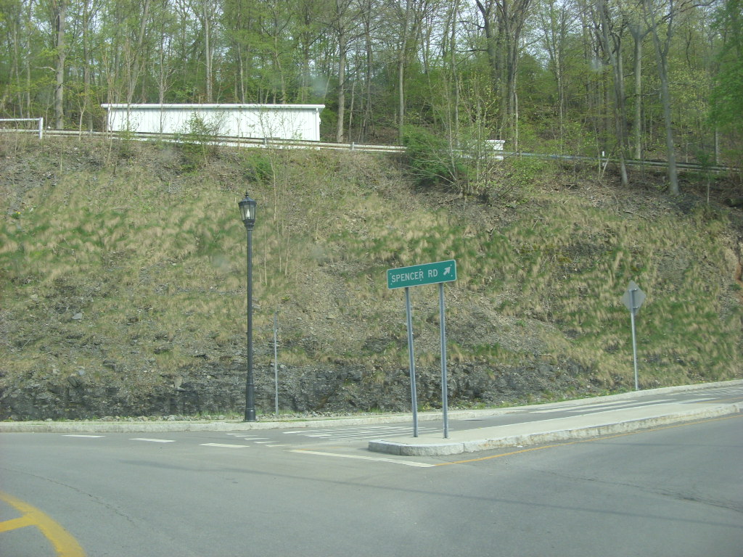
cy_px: 278
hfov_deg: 49.0
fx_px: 816
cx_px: 372
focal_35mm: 38
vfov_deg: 37.7
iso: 50
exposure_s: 1/309
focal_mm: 6.3
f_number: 2.8
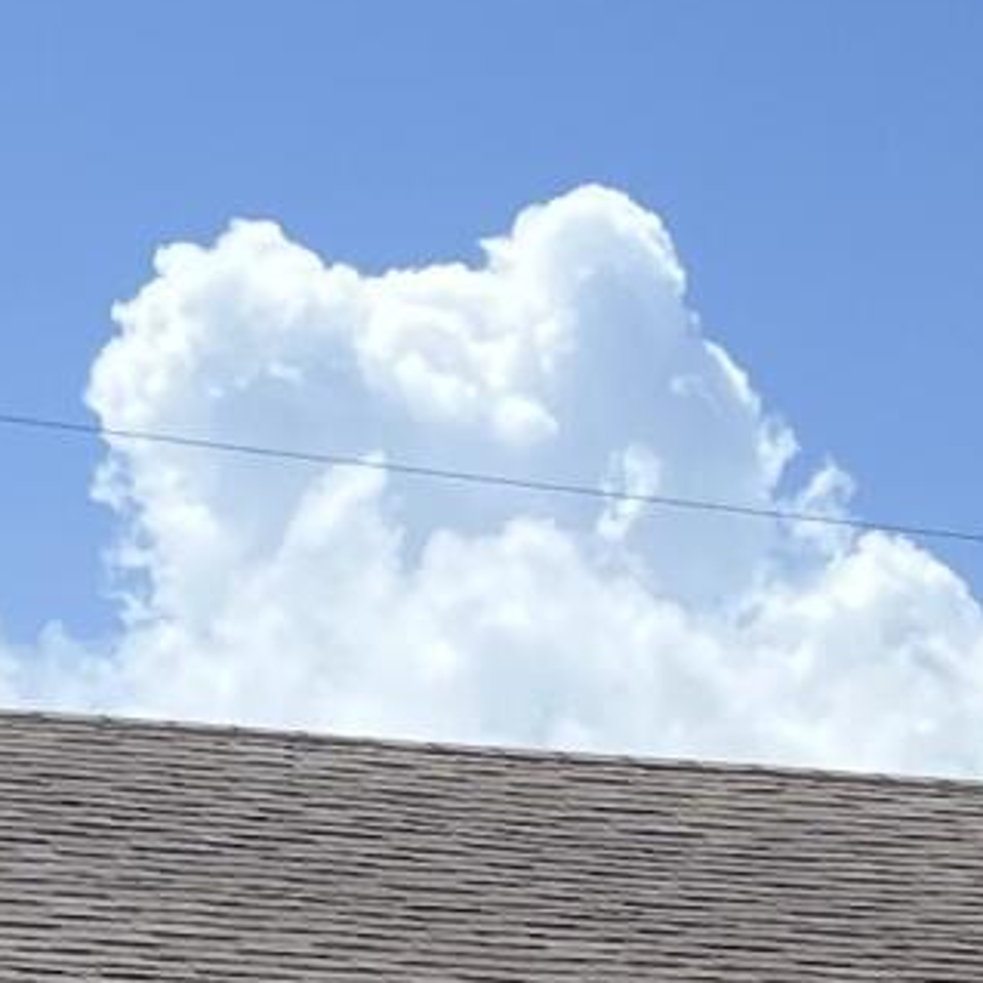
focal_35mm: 216
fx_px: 6940
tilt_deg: +7.3
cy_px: 1103
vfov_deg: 8.0
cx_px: 814
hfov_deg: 8.1
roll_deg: -0.7
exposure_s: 1/6993
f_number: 1.5
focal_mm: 5.7
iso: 50
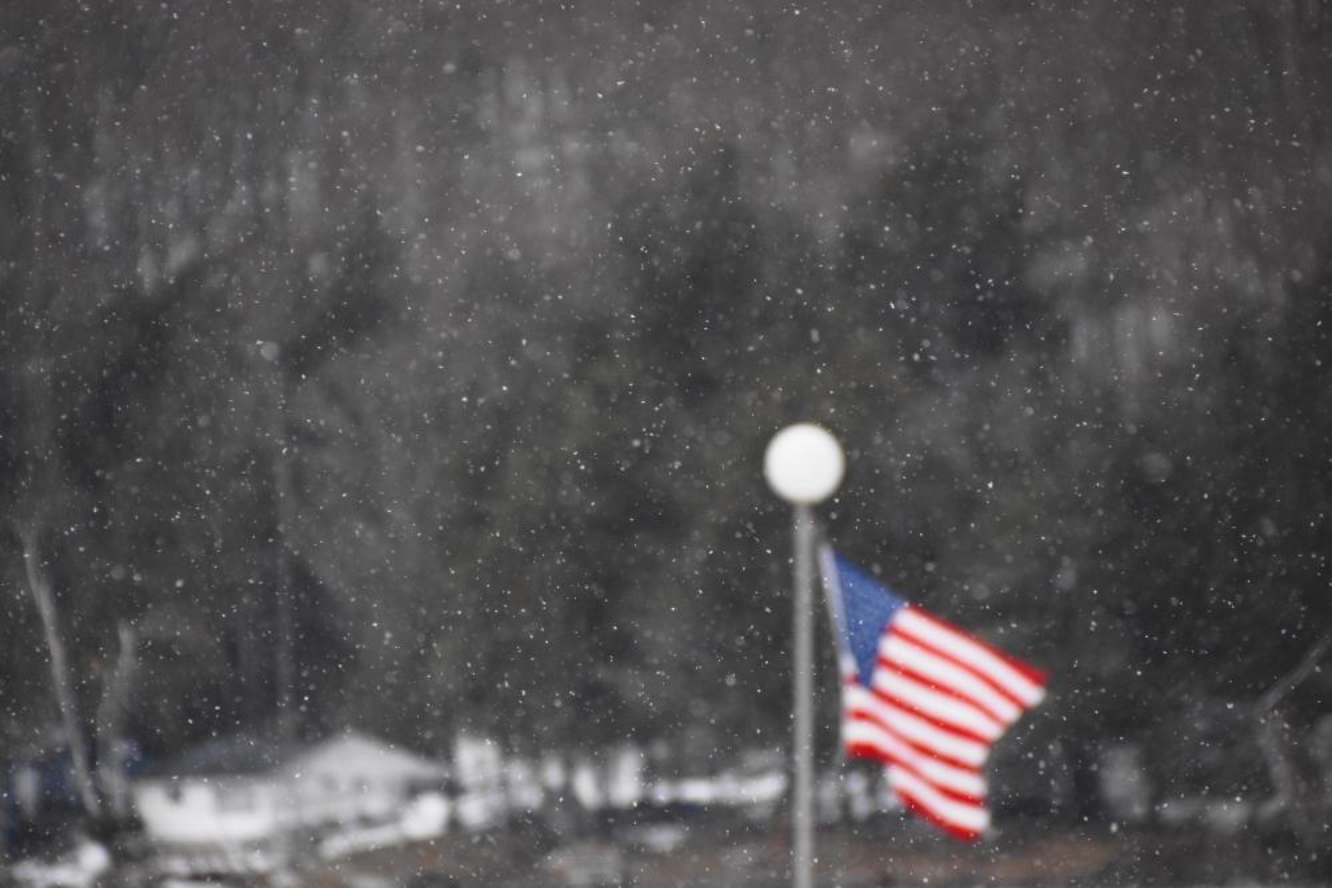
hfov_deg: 5.5
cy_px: 444
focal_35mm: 375
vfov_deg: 3.7
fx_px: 13874
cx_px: 666
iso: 320
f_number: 6.3
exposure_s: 1/400
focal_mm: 250
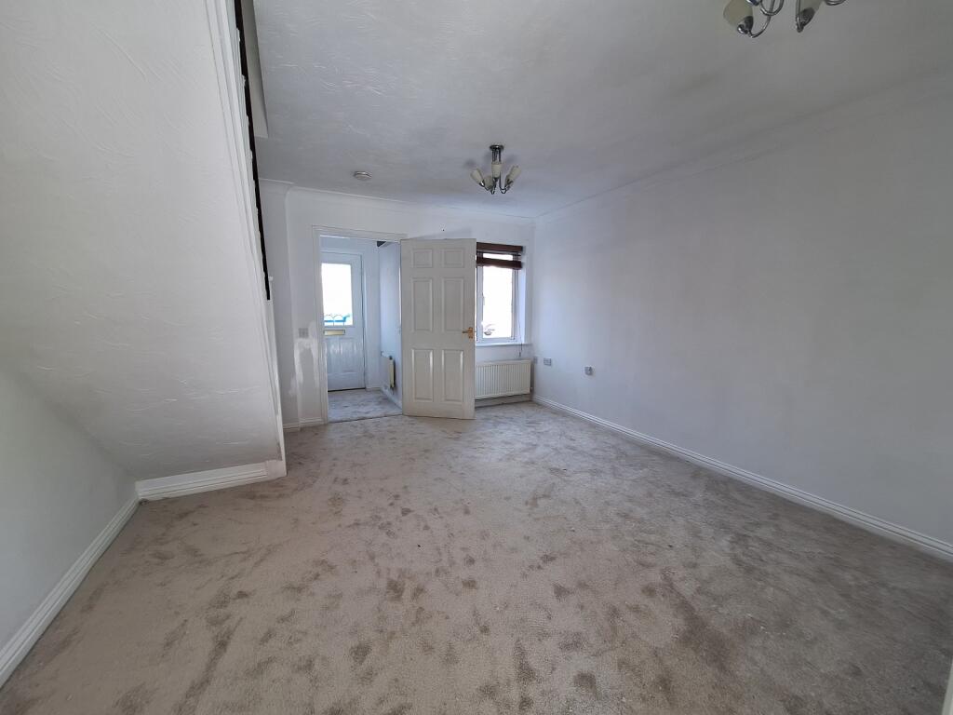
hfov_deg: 106.2
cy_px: 358
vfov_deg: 89.9
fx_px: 358
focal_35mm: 13
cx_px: 476
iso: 40
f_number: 2.2
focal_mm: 1.74
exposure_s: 1/50
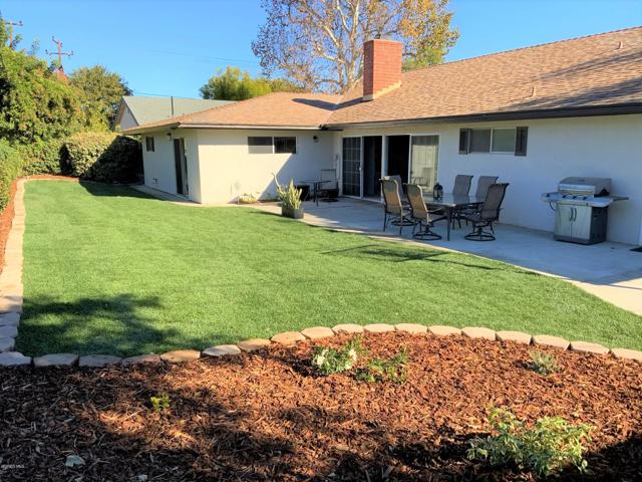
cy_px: 241
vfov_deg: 48.2
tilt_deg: -11.6
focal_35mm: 29
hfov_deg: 61.7
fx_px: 538
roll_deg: +0.2
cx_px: 321
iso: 16
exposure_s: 1/1015
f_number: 1.8
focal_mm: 3
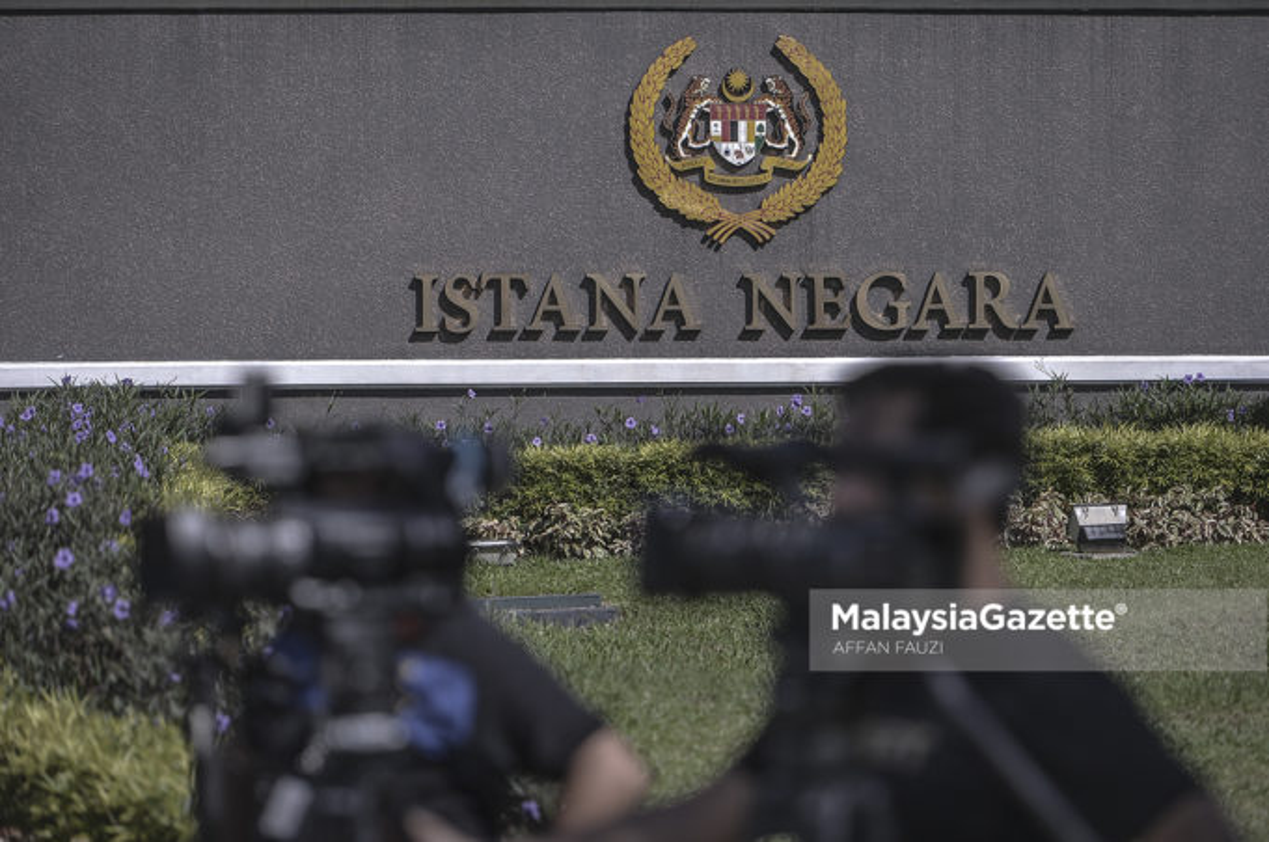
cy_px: 421
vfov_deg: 9.1
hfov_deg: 13.7
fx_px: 5280
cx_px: 634
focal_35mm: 150
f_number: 4
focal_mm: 150
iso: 100
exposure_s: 1/2000
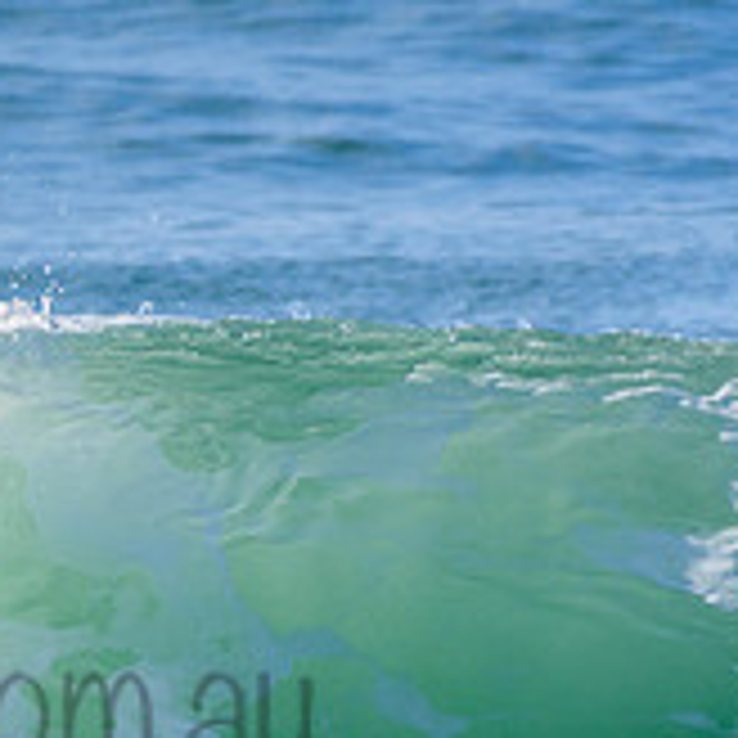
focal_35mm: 2249
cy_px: 655
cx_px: -162
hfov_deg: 0.8
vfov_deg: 0.8
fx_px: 54247
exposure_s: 1/2000
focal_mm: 500
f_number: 5.6
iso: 320
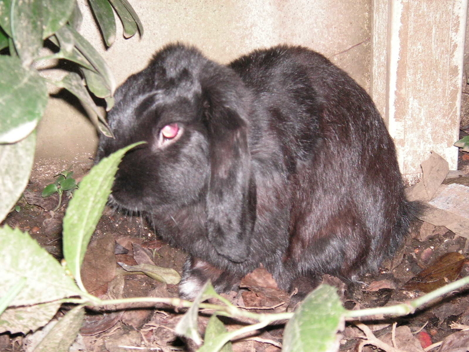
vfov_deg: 21.0
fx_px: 948
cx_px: 234
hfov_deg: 27.8
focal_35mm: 70
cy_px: 176
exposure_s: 1/90
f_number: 3.8
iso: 160
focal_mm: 11.6
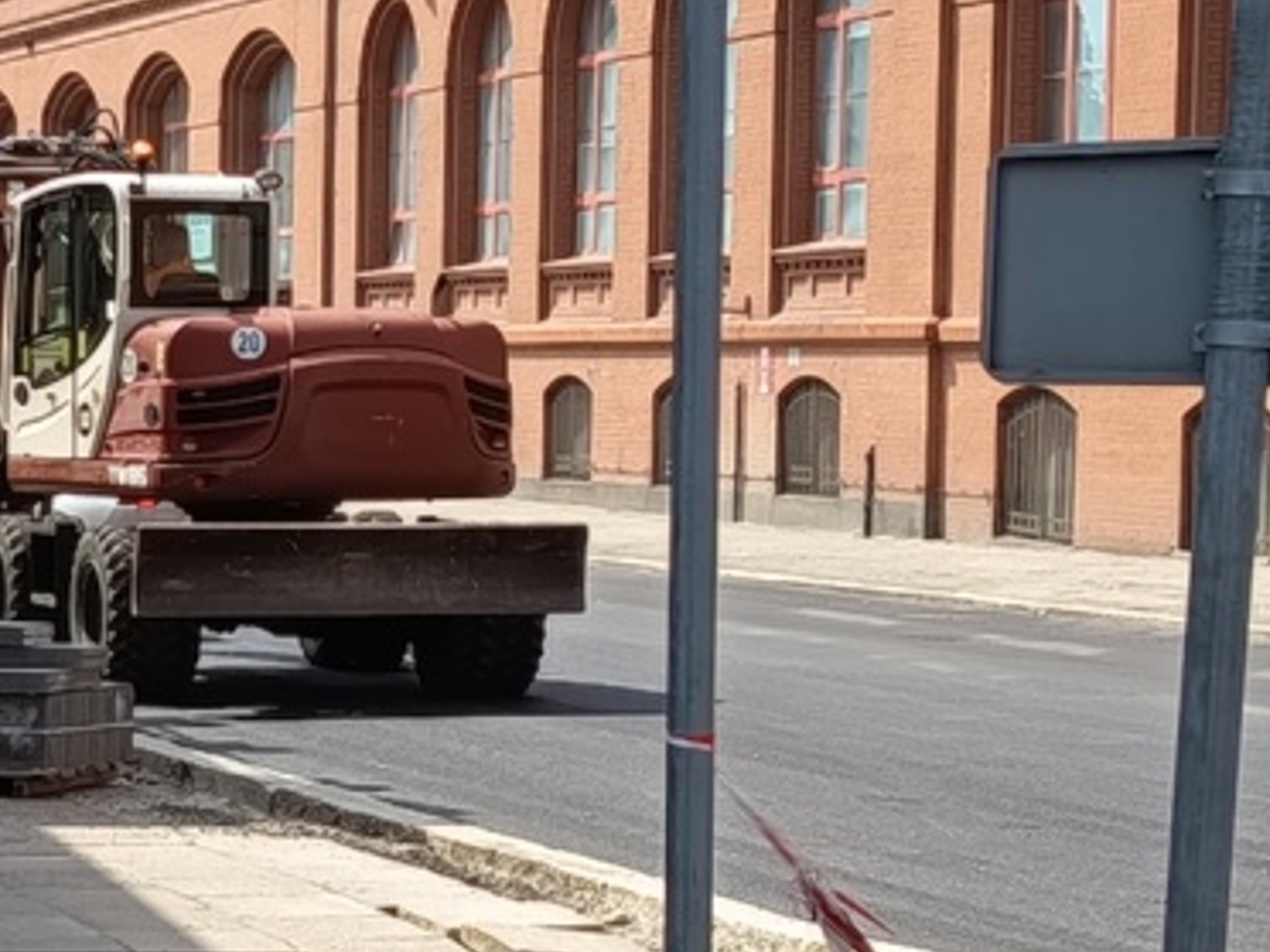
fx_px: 4623
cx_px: 200
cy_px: 515
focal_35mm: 126
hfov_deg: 15.5
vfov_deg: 11.8
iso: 50
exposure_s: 1/288
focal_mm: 5.27
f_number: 1.7
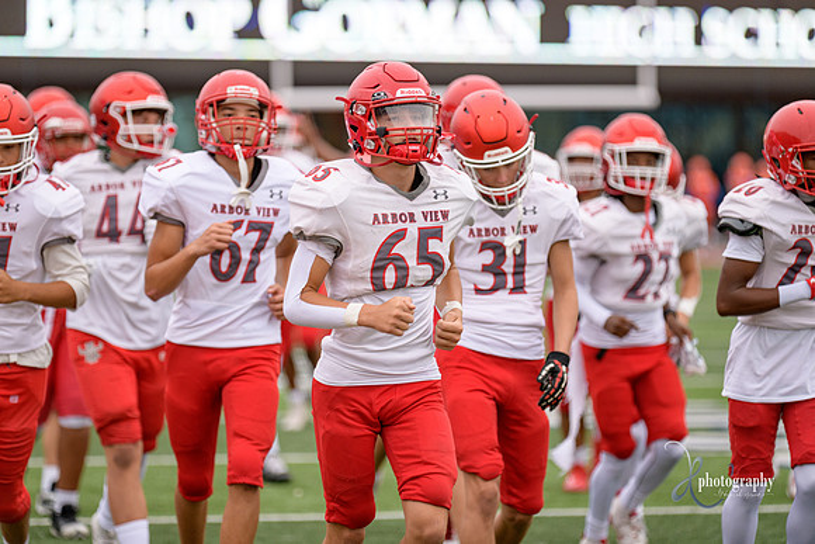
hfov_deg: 8.6
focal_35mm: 240
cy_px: 272
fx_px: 5434
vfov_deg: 5.7
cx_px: 408
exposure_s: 1/500
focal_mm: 240
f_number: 2.8
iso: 220
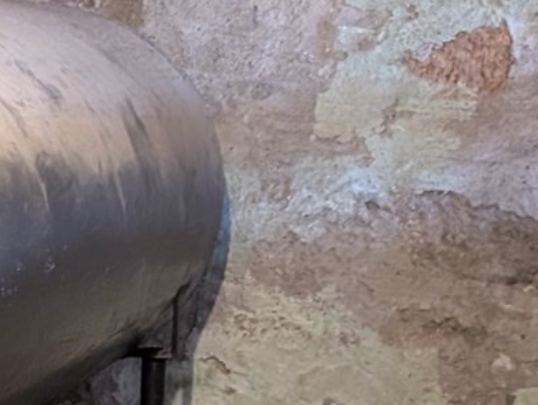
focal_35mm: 125
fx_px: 1945
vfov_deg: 11.6
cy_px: 526
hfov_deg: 14.2
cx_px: -386
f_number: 1.68
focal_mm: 6.9
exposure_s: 1/30
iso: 1197
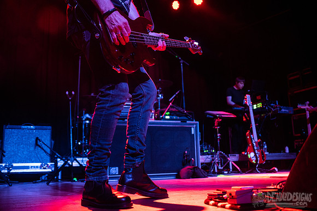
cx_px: 158
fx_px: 308
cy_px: 106
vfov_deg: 37.9
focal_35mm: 35
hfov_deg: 54.4
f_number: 3.2
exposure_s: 1/400
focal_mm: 35
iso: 3200
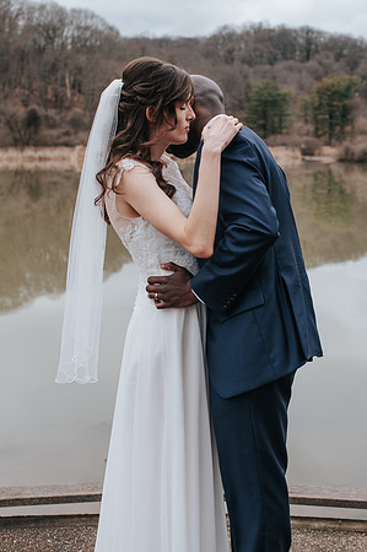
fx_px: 806
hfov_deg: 25.6
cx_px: 224
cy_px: 276
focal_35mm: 53
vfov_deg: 37.8
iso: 280
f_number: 3.2
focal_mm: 35
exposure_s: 1/200
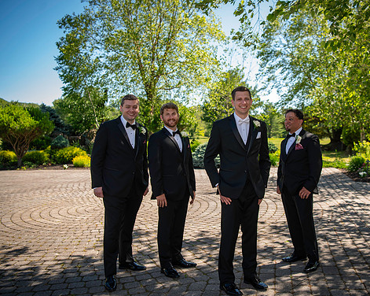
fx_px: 405
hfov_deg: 48.8
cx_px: 221
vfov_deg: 40.1
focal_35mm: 37
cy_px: 151
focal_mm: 32
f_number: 3.2
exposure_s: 1/800
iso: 250
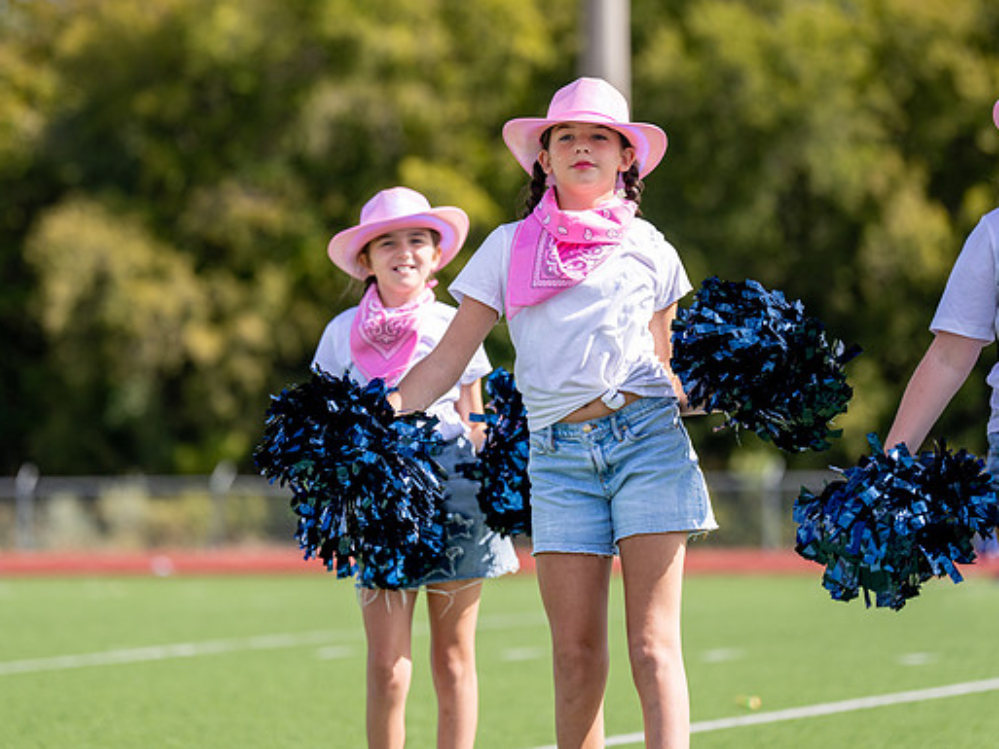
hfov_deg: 10.5
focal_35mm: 188
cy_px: 304
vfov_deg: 7.9
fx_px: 5427
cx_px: 424
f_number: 2.8
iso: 250
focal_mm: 140
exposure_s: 1/4000
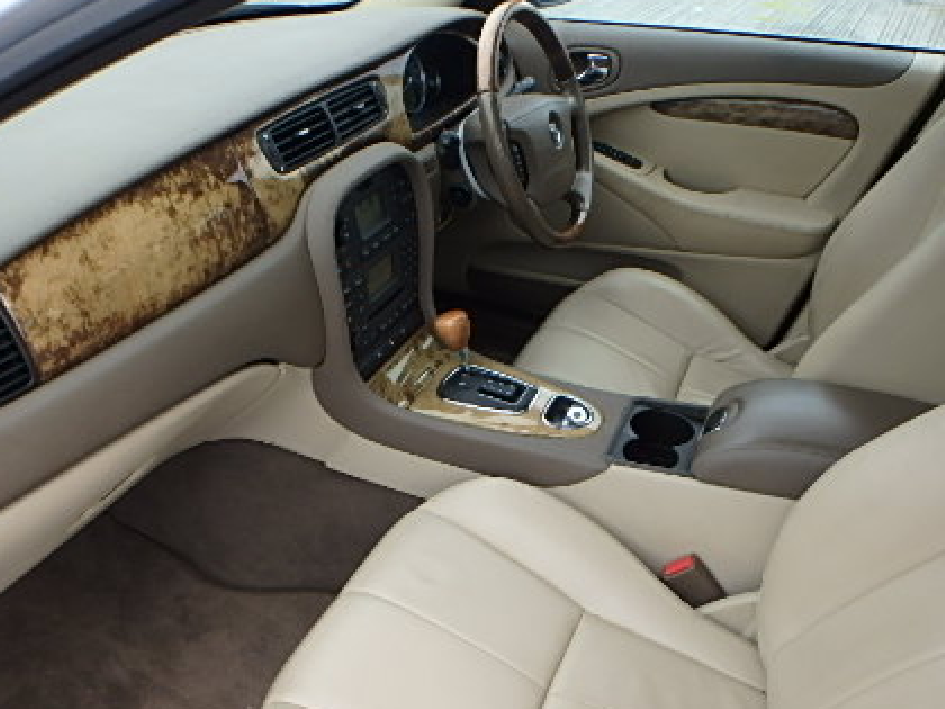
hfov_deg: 56.8
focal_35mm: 32
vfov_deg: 43.6
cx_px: 441
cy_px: 470
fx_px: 874
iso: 125
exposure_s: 1/125
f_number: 3.5
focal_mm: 3.7
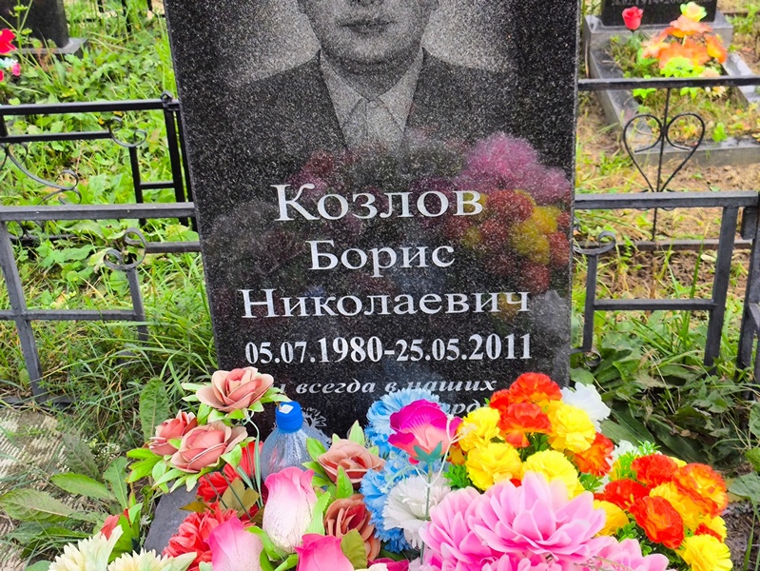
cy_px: 286
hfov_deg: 38.2
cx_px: 380
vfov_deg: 29.1
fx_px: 1098
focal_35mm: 50
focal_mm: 4.71
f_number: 1.7
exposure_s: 1/523
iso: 50
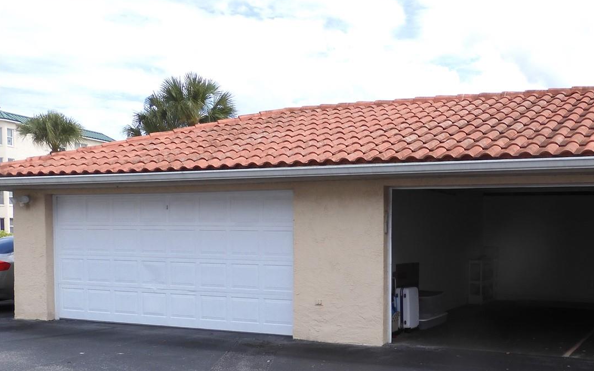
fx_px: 615
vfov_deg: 33.0
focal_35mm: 38
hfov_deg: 49.6
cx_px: 442
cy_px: 271
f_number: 3.4
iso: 100
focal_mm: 4.3
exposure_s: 1/640
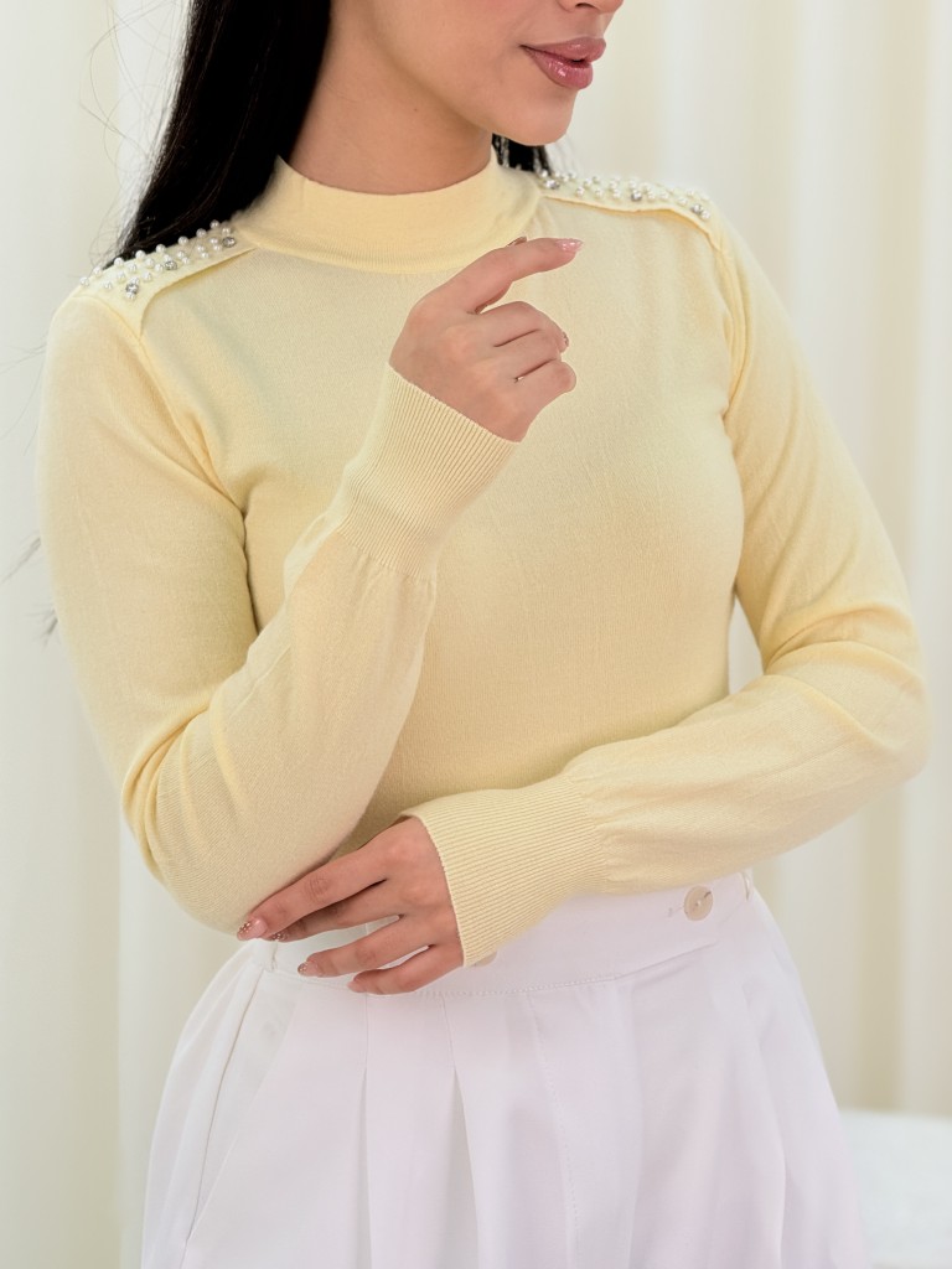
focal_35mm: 120
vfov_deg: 16.4
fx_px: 4400
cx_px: 476
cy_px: 634
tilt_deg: -7.0
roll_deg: -1.2
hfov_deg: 12.3
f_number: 2.8
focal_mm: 15.66
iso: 50
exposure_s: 1/239
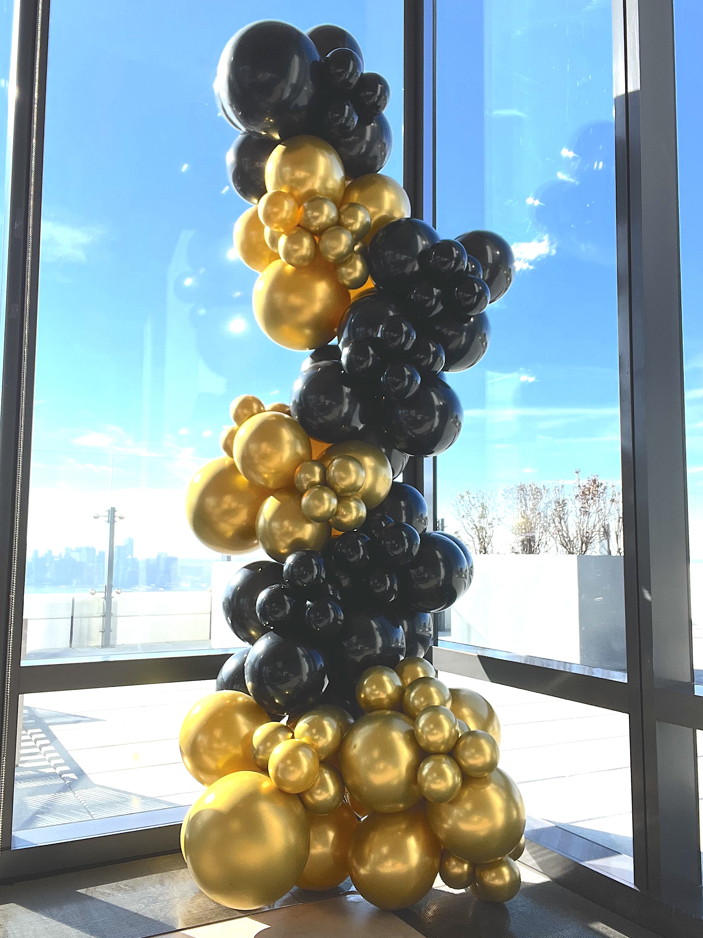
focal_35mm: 30
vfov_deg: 60.0
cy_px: 469
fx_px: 812
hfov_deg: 46.8
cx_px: 352
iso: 32
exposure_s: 1/915
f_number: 2.2
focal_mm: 2.71
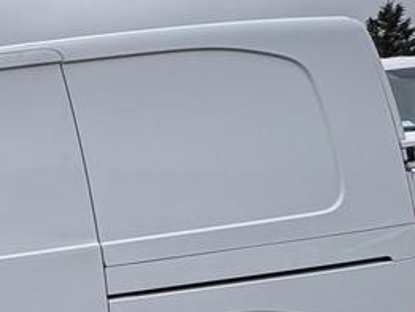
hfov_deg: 28.5
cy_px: 267
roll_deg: +8.4
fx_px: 576
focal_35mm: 48
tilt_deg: -4.7
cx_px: -183
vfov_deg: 29.3
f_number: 2.2
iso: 50
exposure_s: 1/1709
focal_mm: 2.22
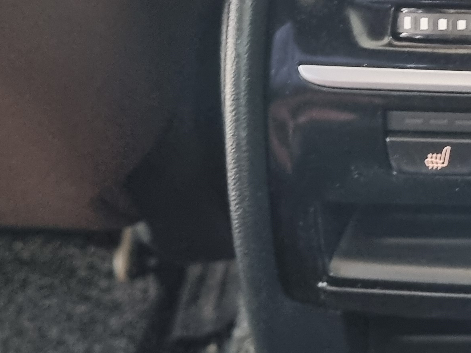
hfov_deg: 20.9
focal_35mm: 89
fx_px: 1211
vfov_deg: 16.5
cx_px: 522
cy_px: 66
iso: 500
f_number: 1.8
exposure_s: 1/40
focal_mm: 5.4
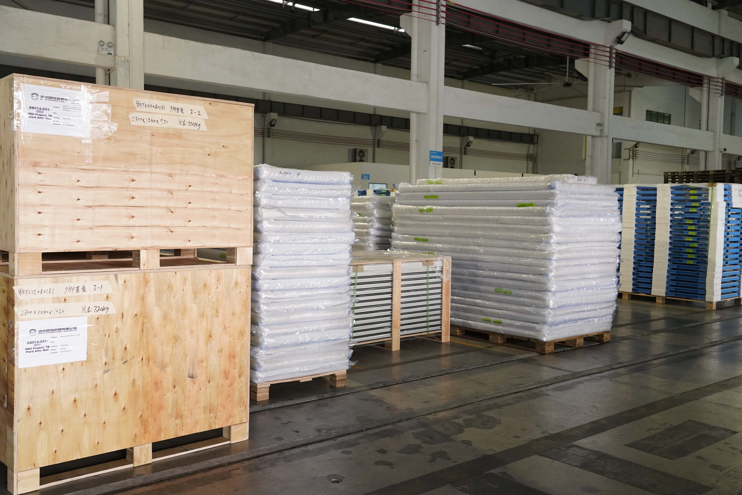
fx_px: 680
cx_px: 371
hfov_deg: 57.2
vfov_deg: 40.0
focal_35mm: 33
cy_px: 248
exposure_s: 1/100
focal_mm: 33
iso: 3200
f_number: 5.6
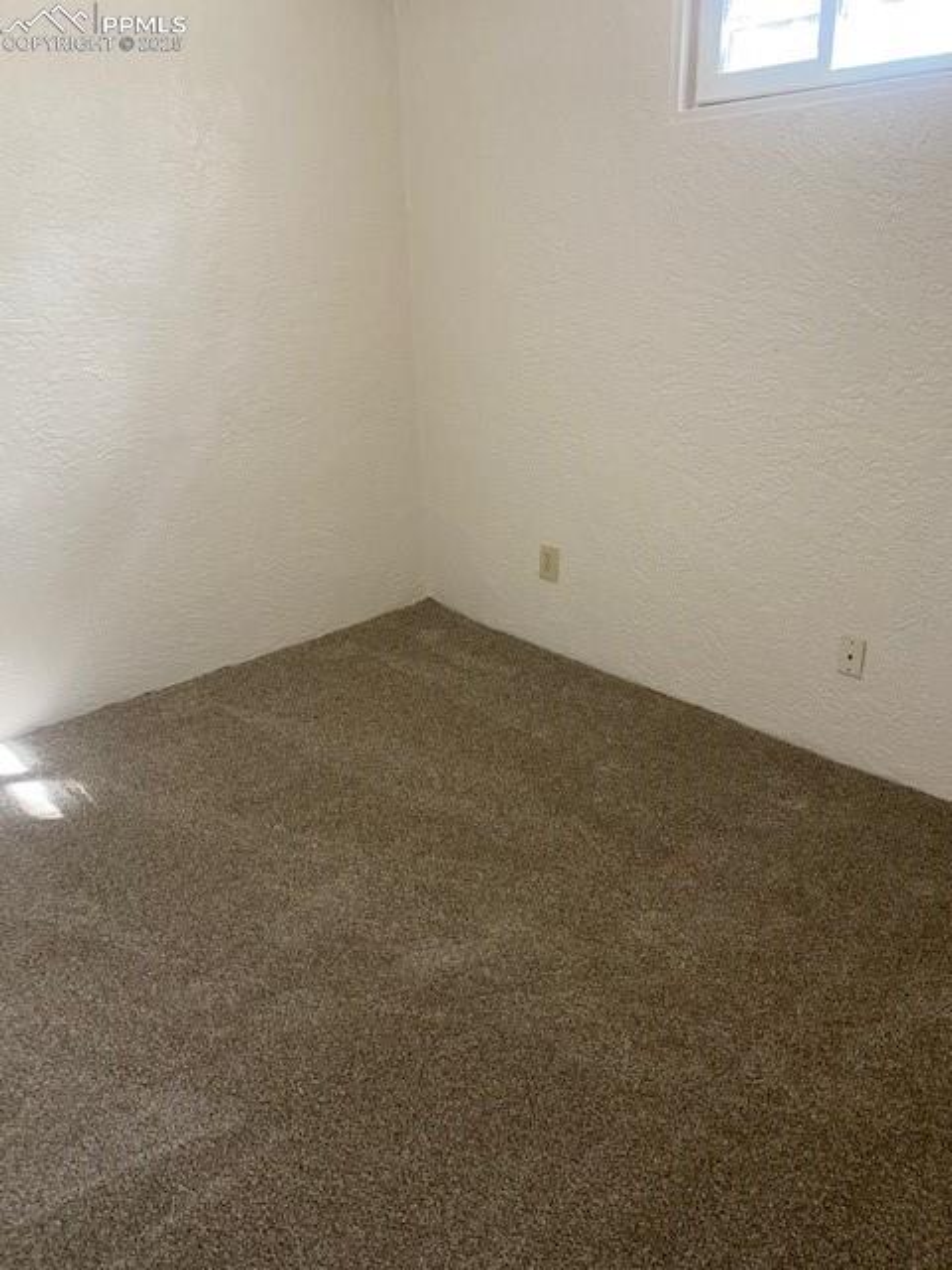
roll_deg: +1.2
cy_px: 635
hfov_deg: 53.1
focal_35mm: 26
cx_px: 476
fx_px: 953
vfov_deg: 67.3
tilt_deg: -20.7
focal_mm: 4.25
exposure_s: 1/60
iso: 320
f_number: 1.8
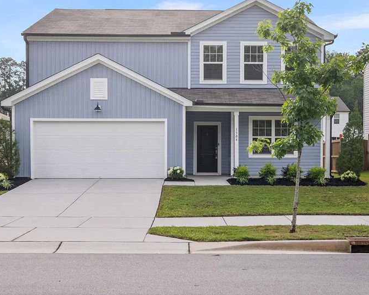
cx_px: 178
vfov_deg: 30.2
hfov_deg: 37.3
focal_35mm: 50
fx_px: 546
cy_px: 117
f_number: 14
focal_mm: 35
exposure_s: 1/40
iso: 100
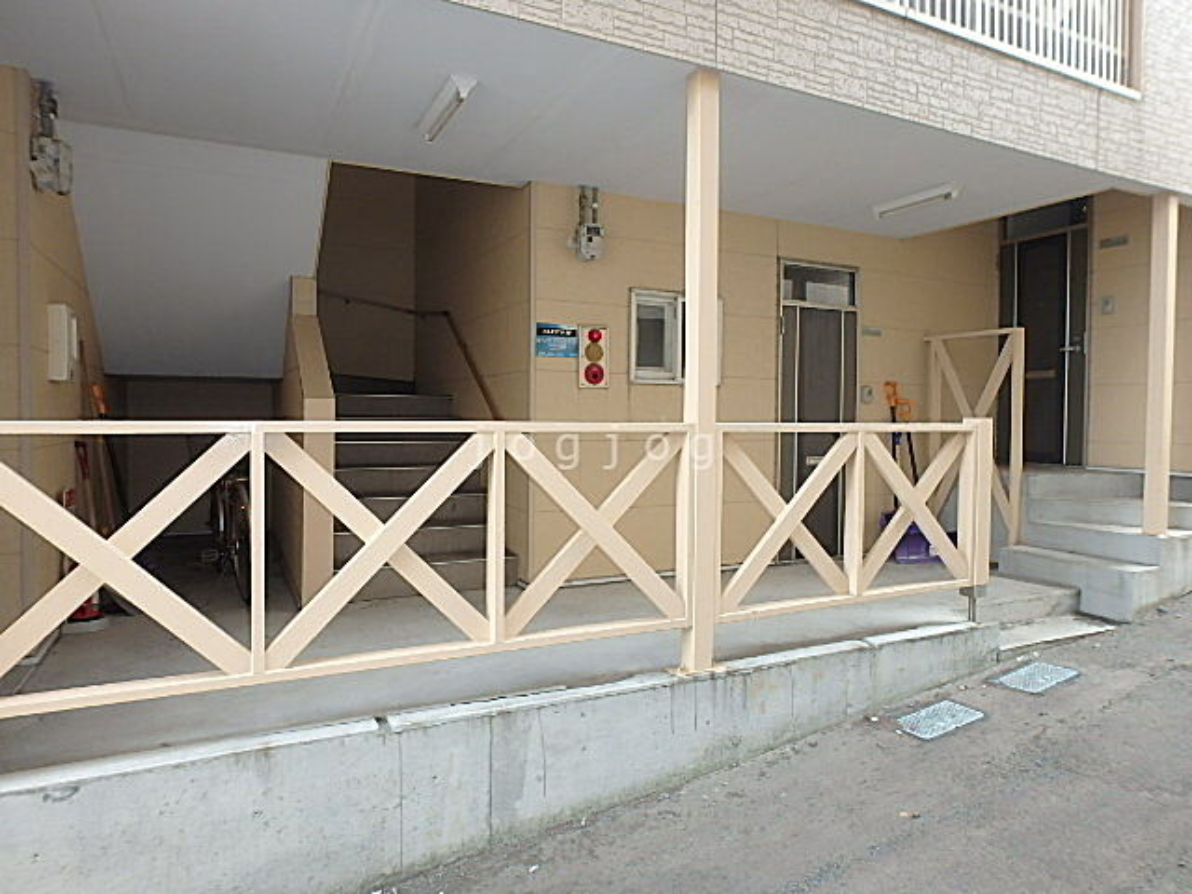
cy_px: 447
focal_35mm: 21
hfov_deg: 79.0
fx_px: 723
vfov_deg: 63.4
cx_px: 596
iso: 125
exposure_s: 1/60
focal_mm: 3.7
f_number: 3.5
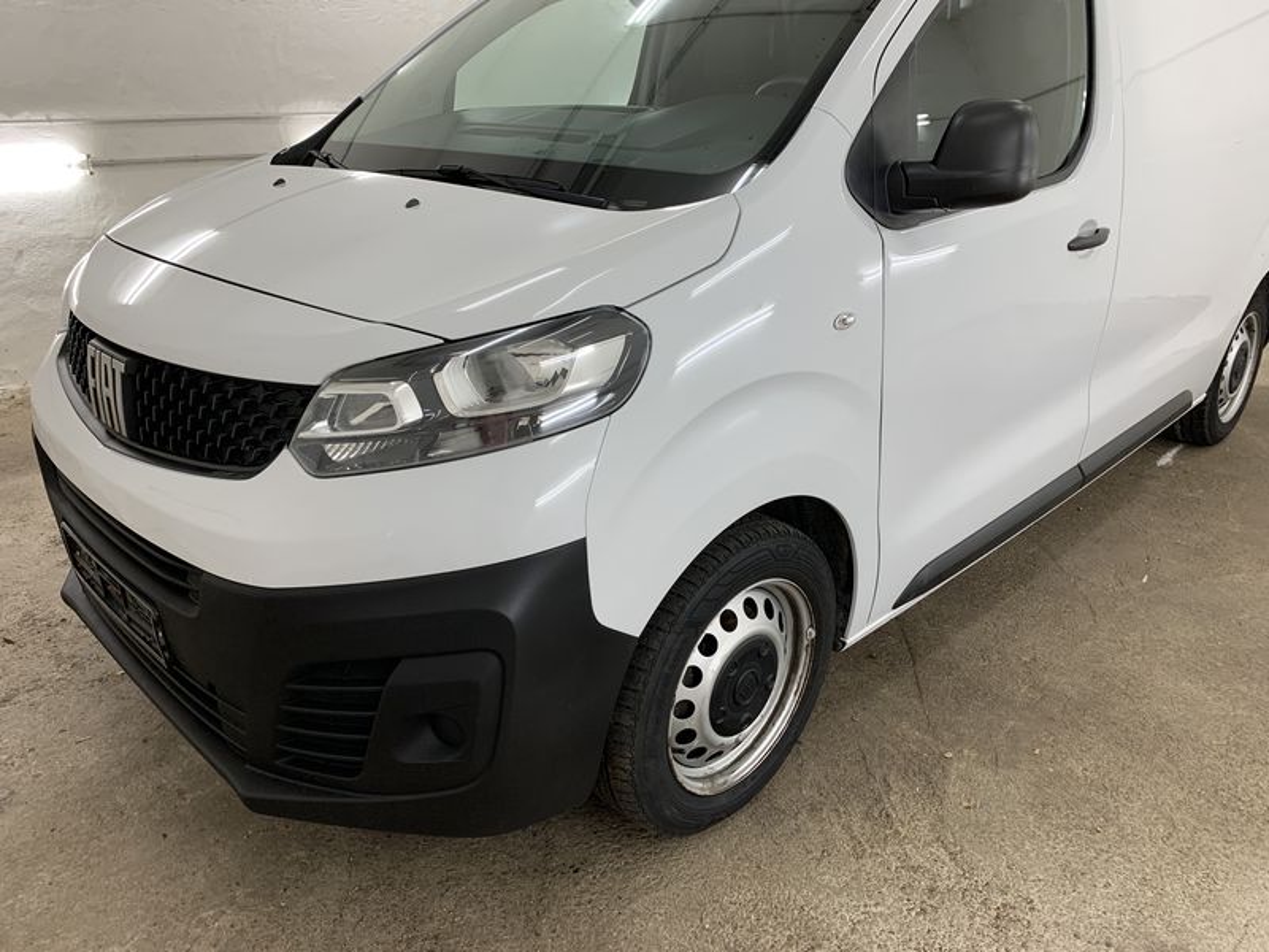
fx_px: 953
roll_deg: -1.2
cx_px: 634
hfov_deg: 67.3
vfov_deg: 53.1
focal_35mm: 26
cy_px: 476
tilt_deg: -21.9
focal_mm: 4.25
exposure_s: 1/100
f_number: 1.8
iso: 64
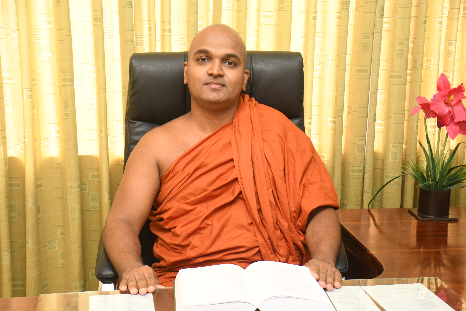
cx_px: 233
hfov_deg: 31.9
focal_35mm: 63
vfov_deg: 21.6
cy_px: 156
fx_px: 815
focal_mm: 42
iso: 1000
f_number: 4.5
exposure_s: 1/80
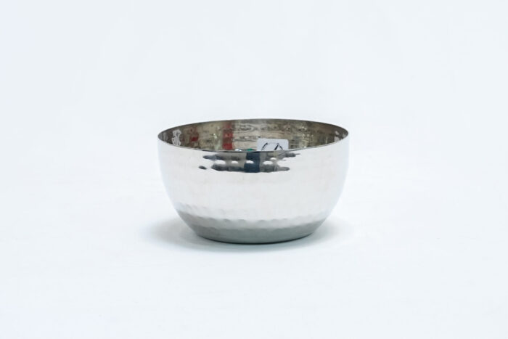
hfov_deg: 19.5
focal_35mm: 105
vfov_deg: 13.0
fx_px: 1482
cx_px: 254
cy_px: 170
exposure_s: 1/125
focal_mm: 70
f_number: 10
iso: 3200
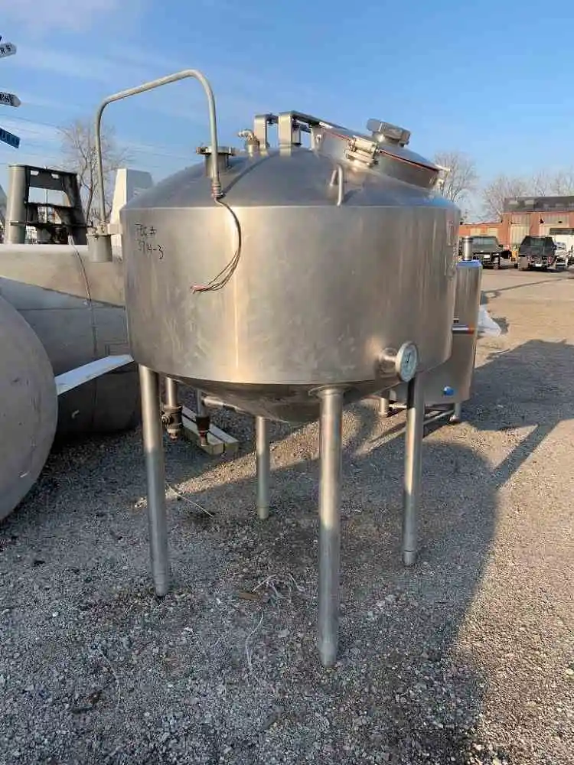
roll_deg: +0.0
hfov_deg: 53.1
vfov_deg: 67.3
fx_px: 575
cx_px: 287
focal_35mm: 26
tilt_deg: -12.2
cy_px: 382
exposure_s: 1/1124
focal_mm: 4.25
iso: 25
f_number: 1.8
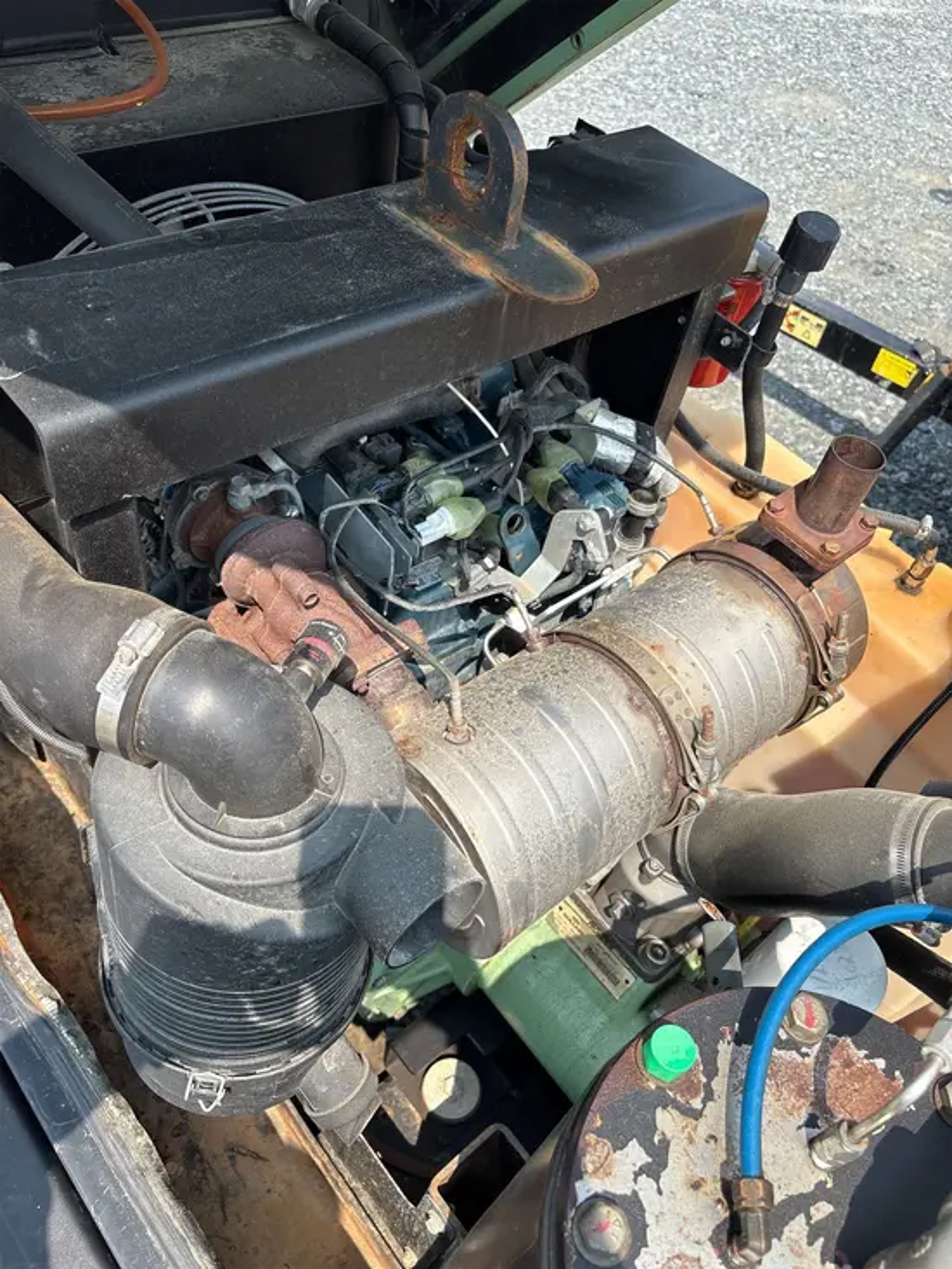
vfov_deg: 67.3
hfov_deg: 53.1
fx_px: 953
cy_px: 634
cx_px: 476
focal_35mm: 26
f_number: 1.6
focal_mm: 5.96
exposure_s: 1/1484
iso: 50
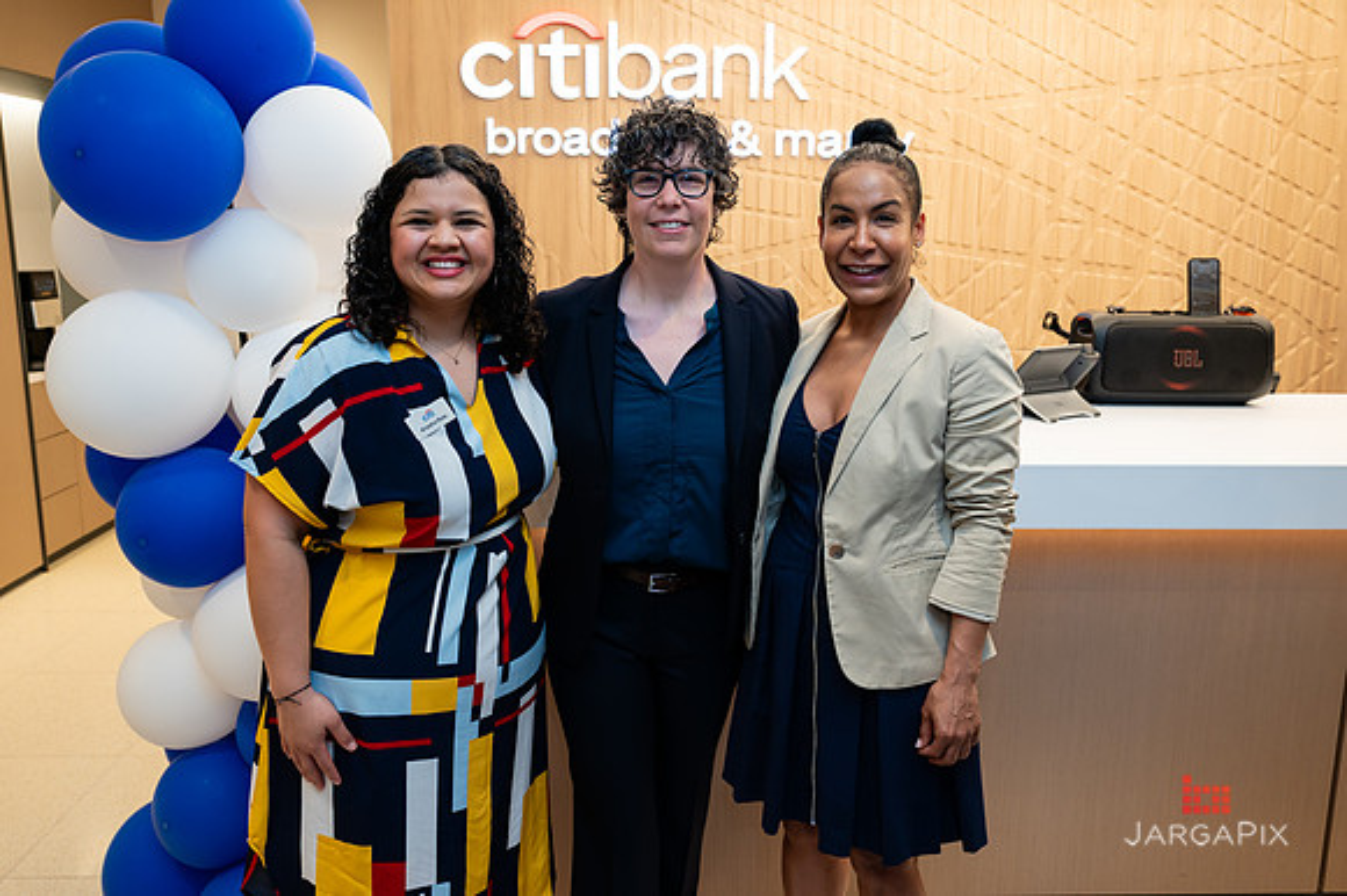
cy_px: 432
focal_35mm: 30
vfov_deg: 43.9
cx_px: 676
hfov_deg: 62.4
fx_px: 1112
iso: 400
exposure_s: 1/160
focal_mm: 28.5
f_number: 4
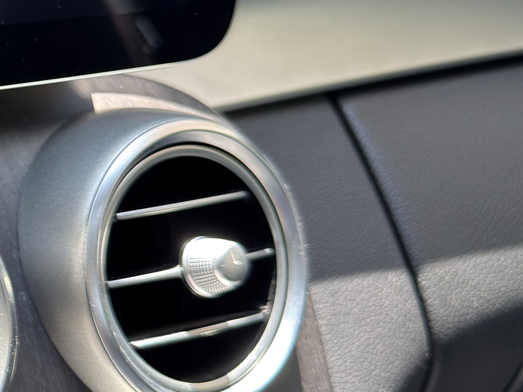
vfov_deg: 17.5
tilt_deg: -23.0
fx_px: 1269
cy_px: 138
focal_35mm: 84
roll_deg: -4.3
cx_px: -312
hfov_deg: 19.5
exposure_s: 1/199
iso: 64
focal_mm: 6.76
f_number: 1.78
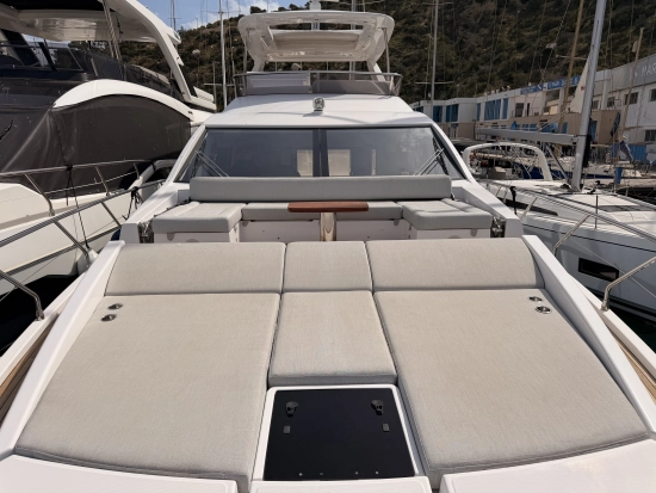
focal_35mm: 24
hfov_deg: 71.6
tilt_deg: -13.5
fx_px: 455
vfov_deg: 56.9
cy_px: 246
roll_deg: +0.6
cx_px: 328
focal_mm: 6.76
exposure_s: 1/14286
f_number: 1.78
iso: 80
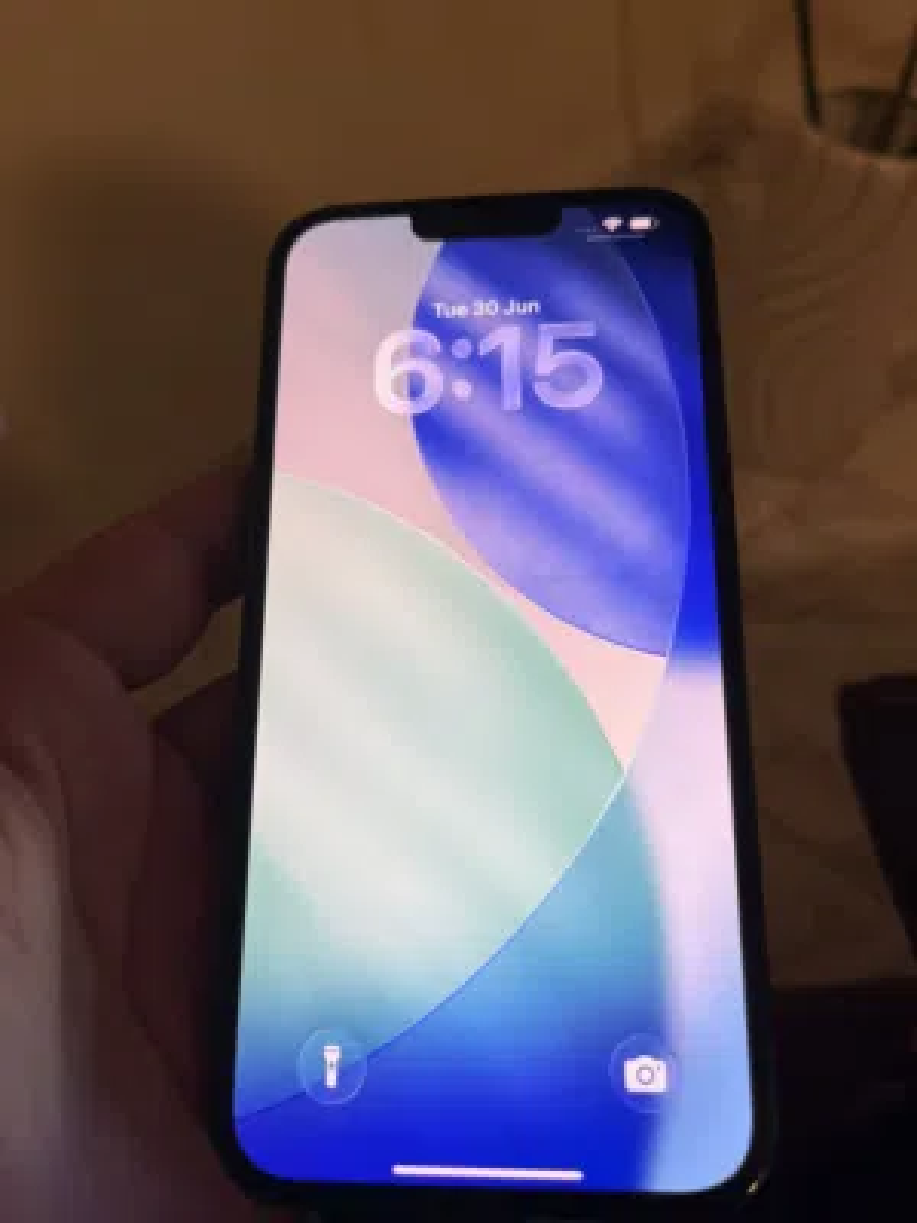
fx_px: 918
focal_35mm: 26
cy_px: 612
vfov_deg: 67.3
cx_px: 458
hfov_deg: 53.1
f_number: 1.6
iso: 32
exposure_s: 1/120
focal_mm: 5.1
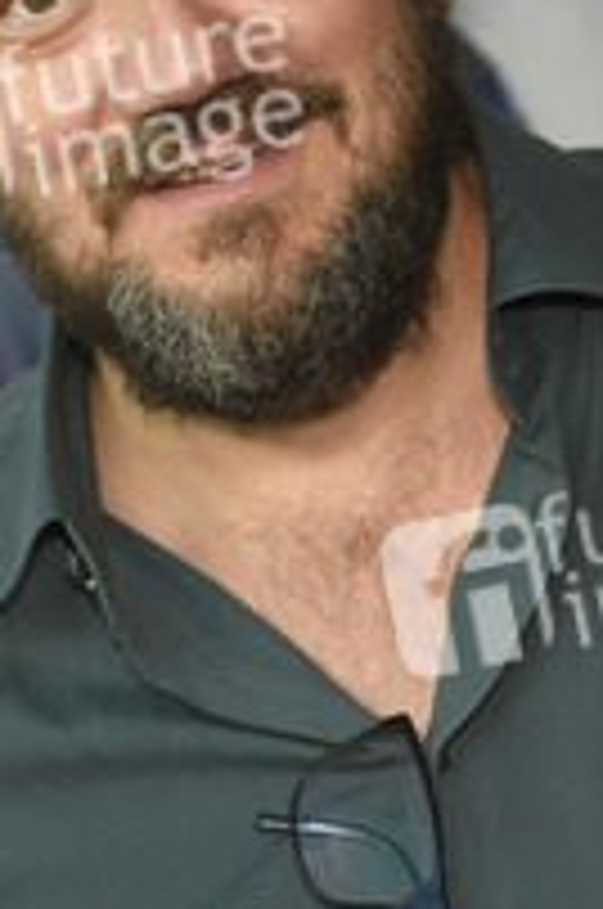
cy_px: 346
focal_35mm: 178
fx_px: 4487
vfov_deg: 11.6
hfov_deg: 7.7
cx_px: 202
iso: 640
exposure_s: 1/400
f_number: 5
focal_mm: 90
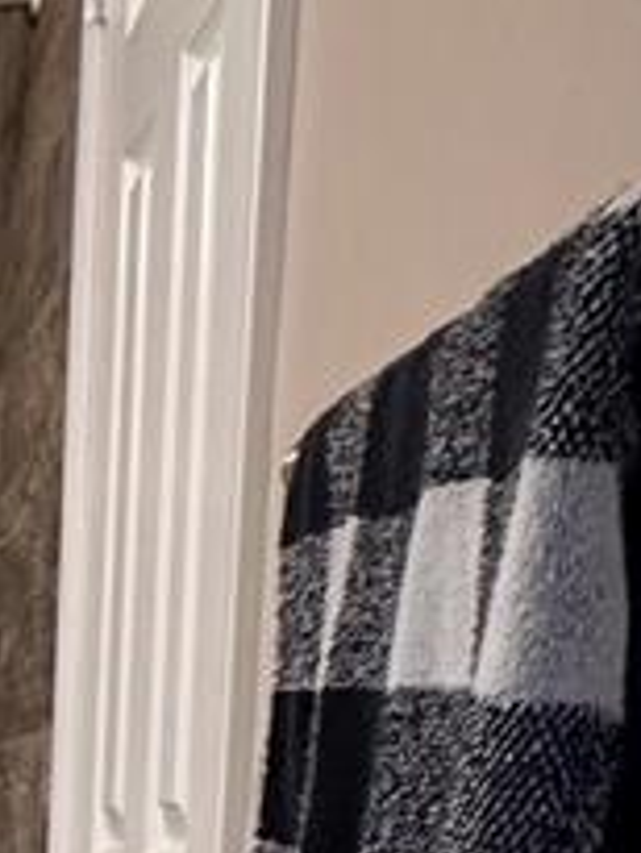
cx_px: -966
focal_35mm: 82
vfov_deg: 21.8
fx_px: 2022
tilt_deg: -5.5
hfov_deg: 12.9
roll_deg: -0.7
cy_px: 1061
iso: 160
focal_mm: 2.22
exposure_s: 1/60
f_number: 2.2
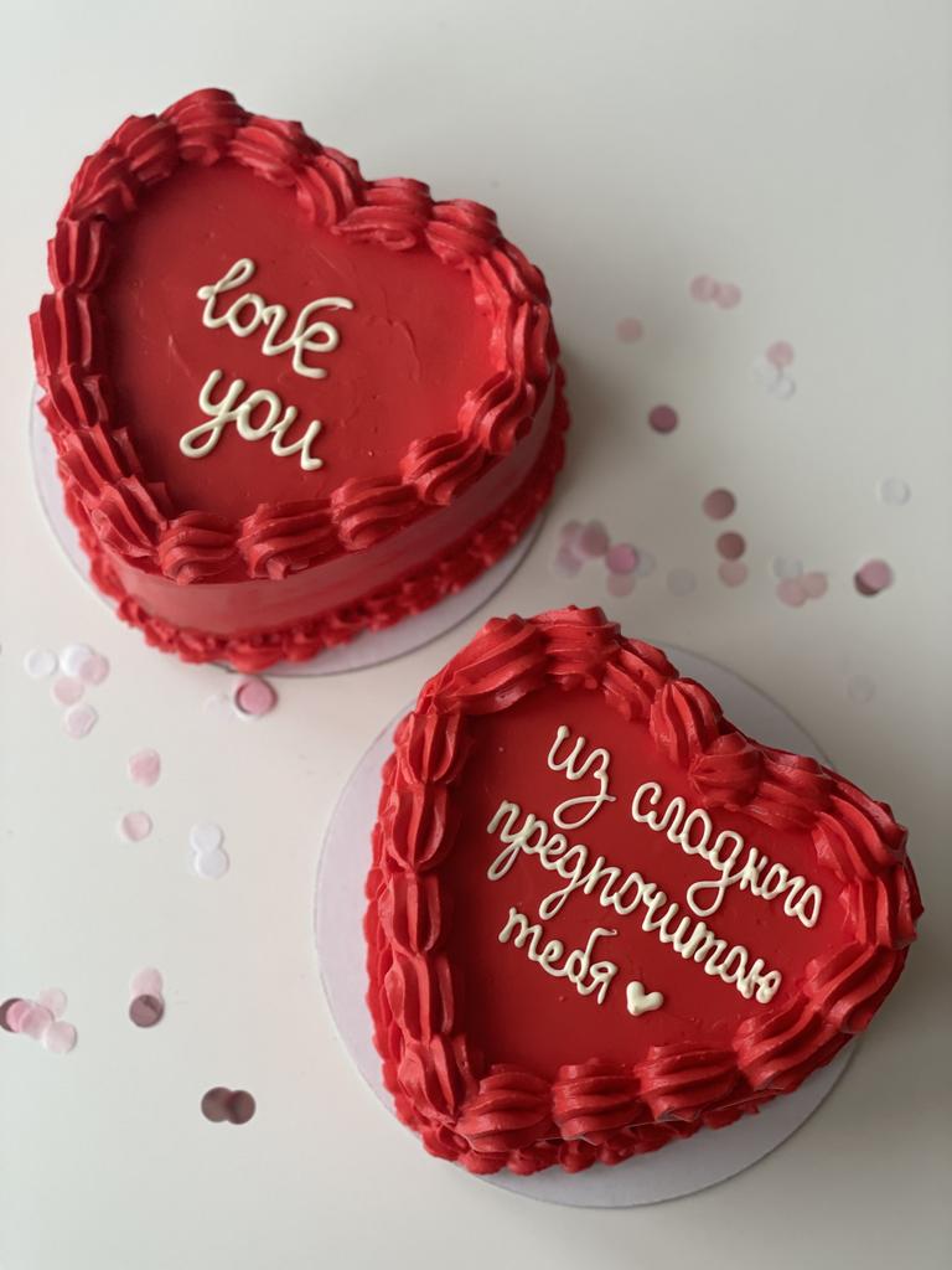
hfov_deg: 28.0
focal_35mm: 52
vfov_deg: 36.8
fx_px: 1907
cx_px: 476
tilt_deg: -74.7
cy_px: 635
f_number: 2
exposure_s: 1/122
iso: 160
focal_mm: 6
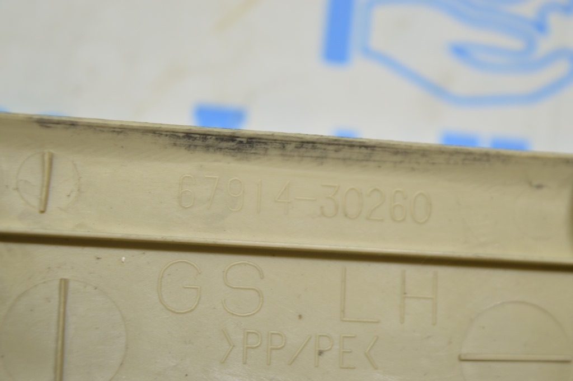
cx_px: 286
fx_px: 1312
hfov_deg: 24.6
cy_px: 190
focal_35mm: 82
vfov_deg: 16.5
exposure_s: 1/20
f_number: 5.6
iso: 400
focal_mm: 55
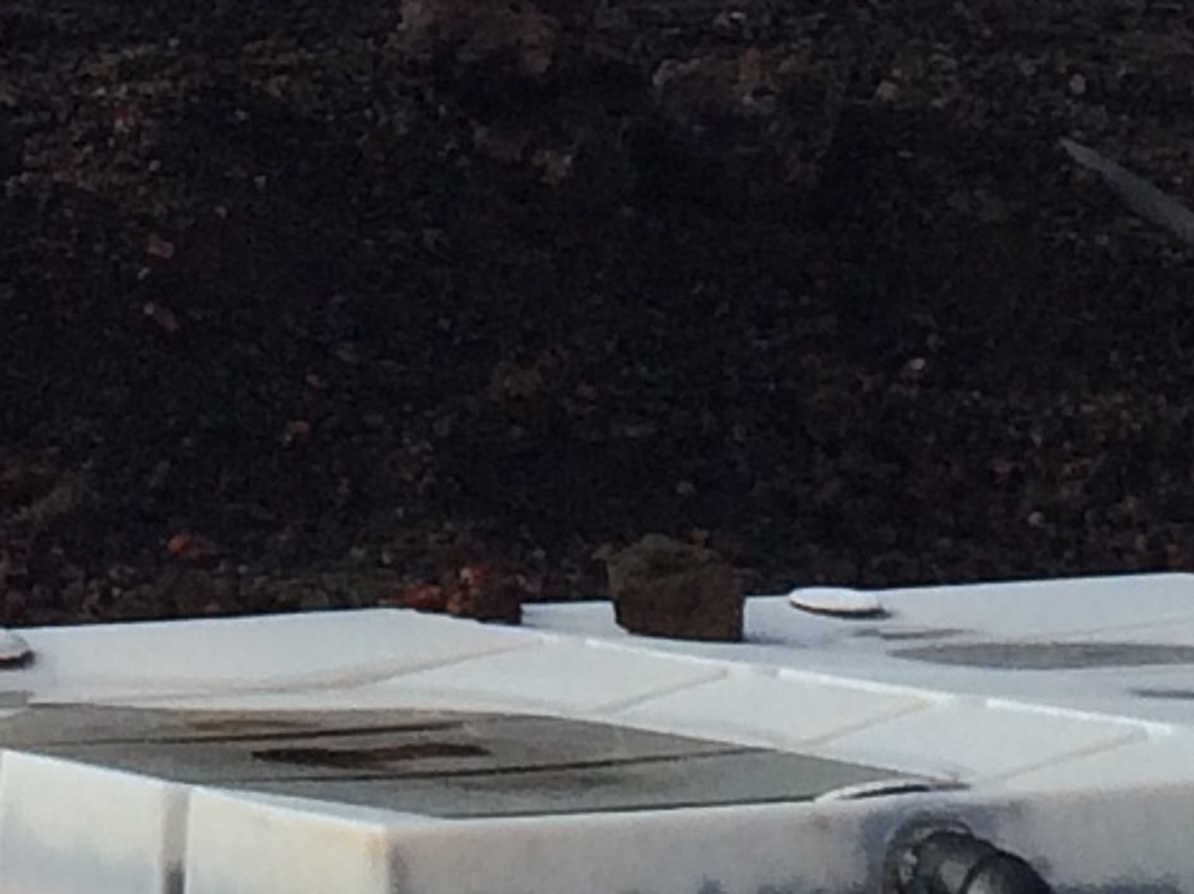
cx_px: -234
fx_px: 6962
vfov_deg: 6.9
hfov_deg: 9.7
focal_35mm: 202
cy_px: -1363
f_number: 2.2
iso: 32
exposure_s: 1/2564
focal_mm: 4.15
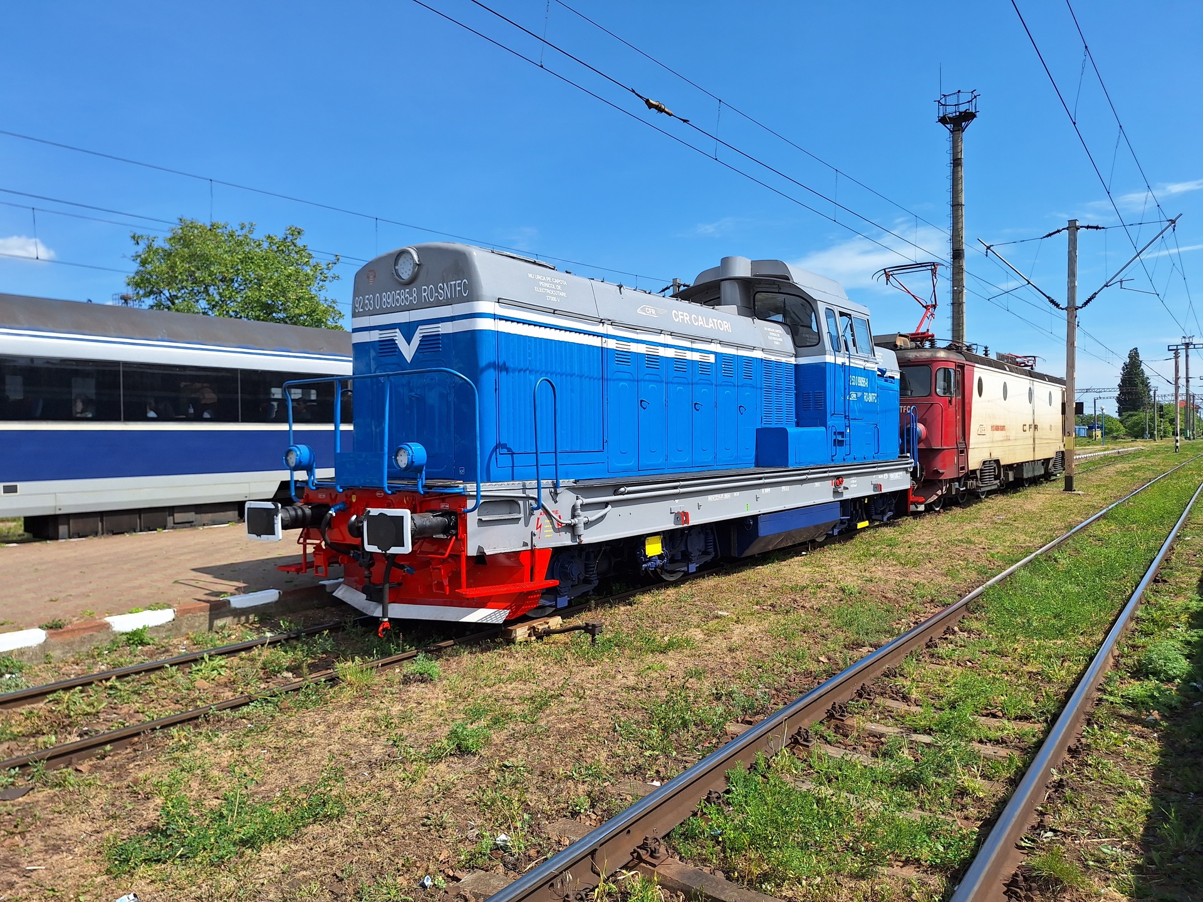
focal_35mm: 23
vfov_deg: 58.9
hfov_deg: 73.9
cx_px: 602
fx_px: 799
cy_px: 451
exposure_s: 1/2793
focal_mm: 5.54
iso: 40
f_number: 1.8
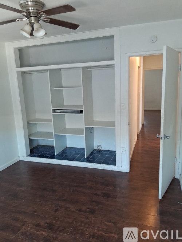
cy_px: 121
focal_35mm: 26
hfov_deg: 53.0
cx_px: 91
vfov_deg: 67.3
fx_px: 182
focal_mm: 3.98
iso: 25
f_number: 1.8
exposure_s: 1/50
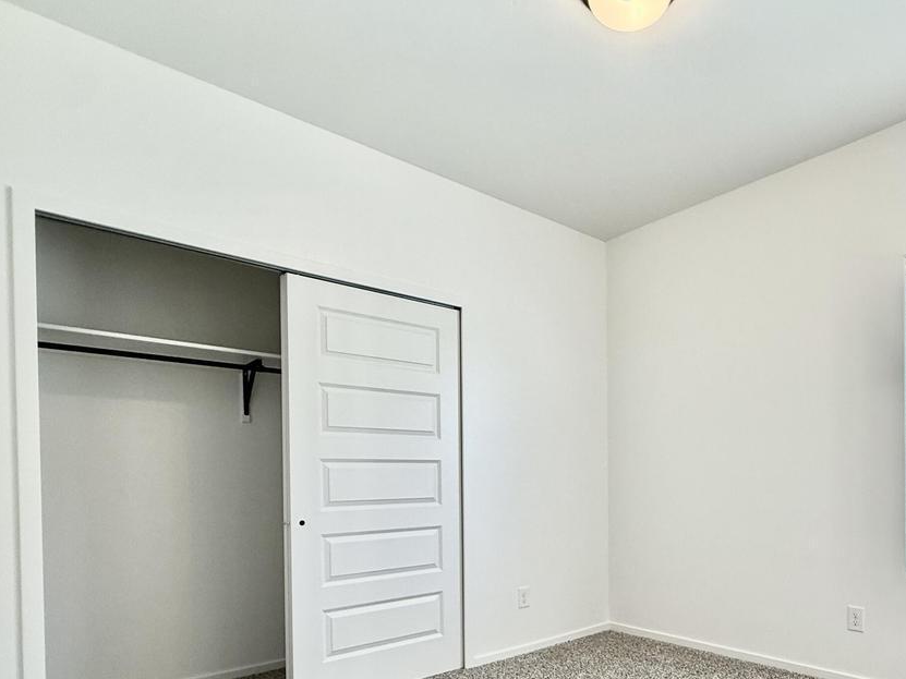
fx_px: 602
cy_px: 487
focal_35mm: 23
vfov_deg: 56.7
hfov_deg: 71.8
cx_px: 602
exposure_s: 1/120
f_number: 2.2
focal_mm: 2.22
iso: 125
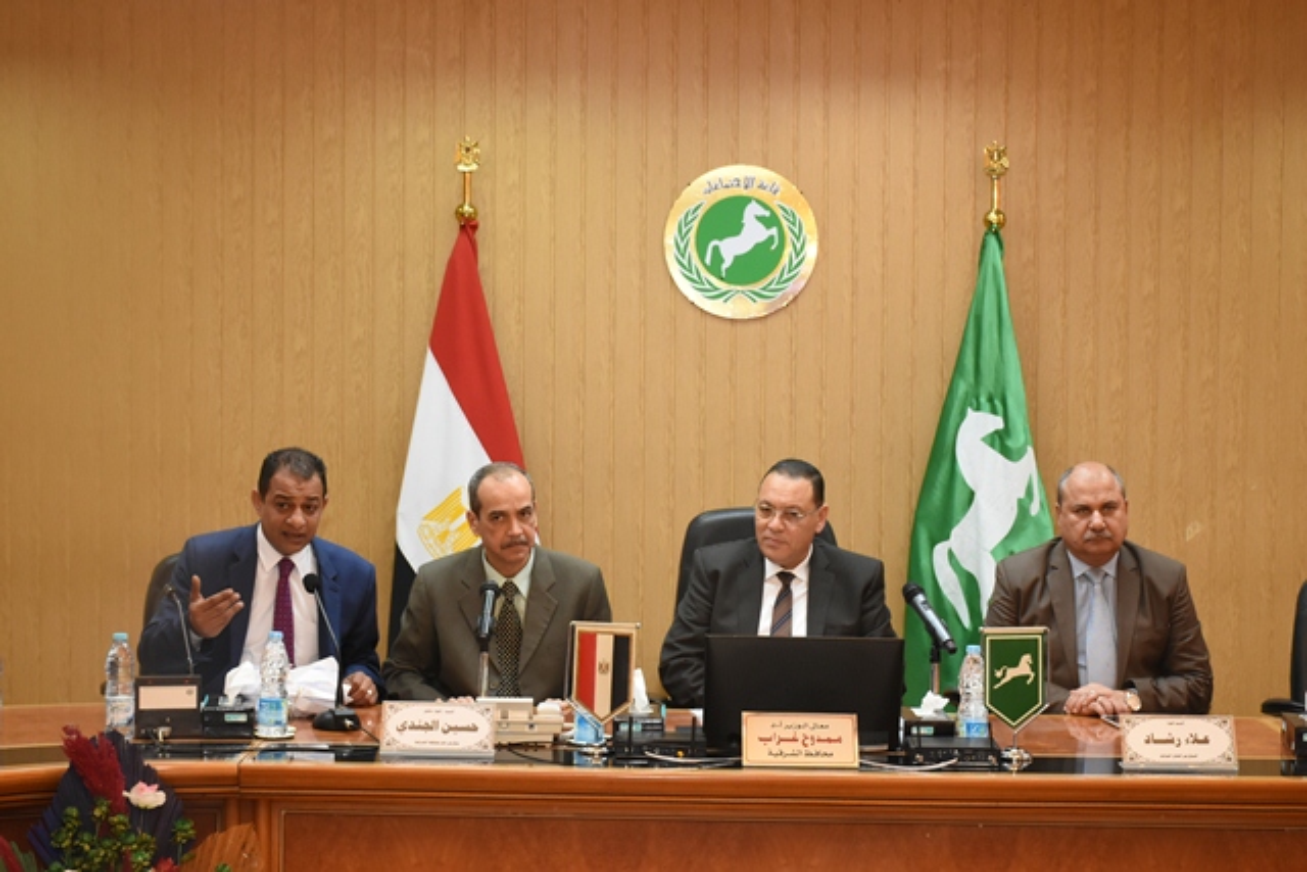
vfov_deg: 21.6
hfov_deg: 31.9
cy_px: 436
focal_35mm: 63
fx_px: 2288
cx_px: 654
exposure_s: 1/100
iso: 2000
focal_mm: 42
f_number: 6.3
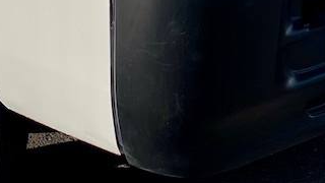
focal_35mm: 109
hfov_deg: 19.5
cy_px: -172
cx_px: 91
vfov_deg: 10.3
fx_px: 939
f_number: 1.6
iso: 32
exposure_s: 1/4717
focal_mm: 5.1
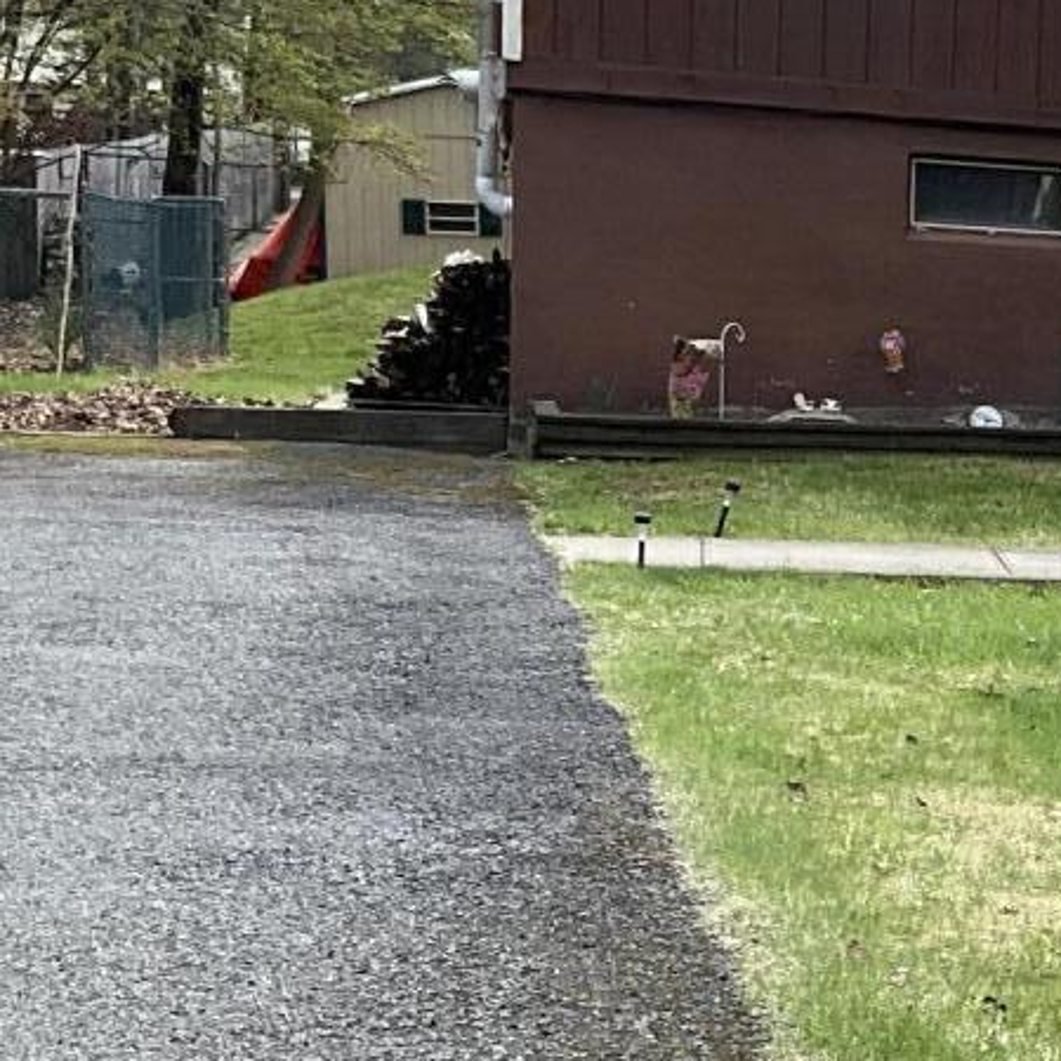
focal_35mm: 114
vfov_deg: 15.2
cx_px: 1601
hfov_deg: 14.3
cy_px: 802
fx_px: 3953
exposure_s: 1/386
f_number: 1.8
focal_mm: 3
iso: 25
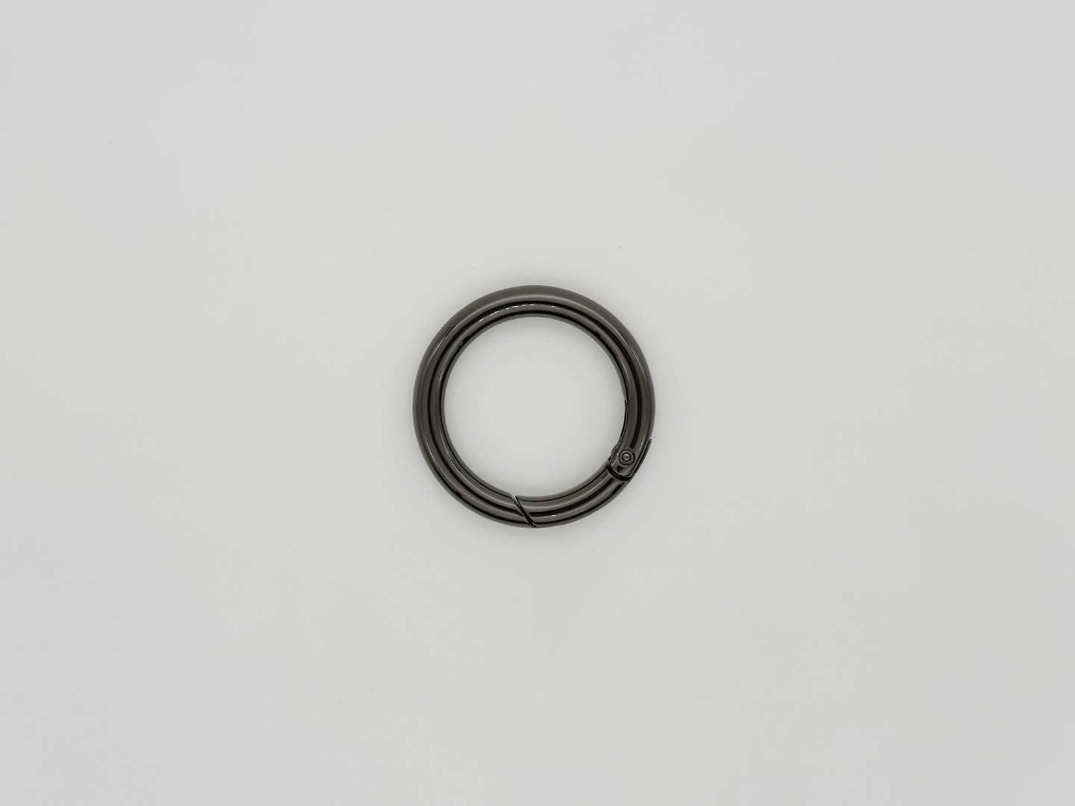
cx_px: 538
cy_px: 403
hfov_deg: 39.7
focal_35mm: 48
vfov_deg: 30.3
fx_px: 1491
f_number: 1.78
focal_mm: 6.86
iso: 64
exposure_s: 1/2304
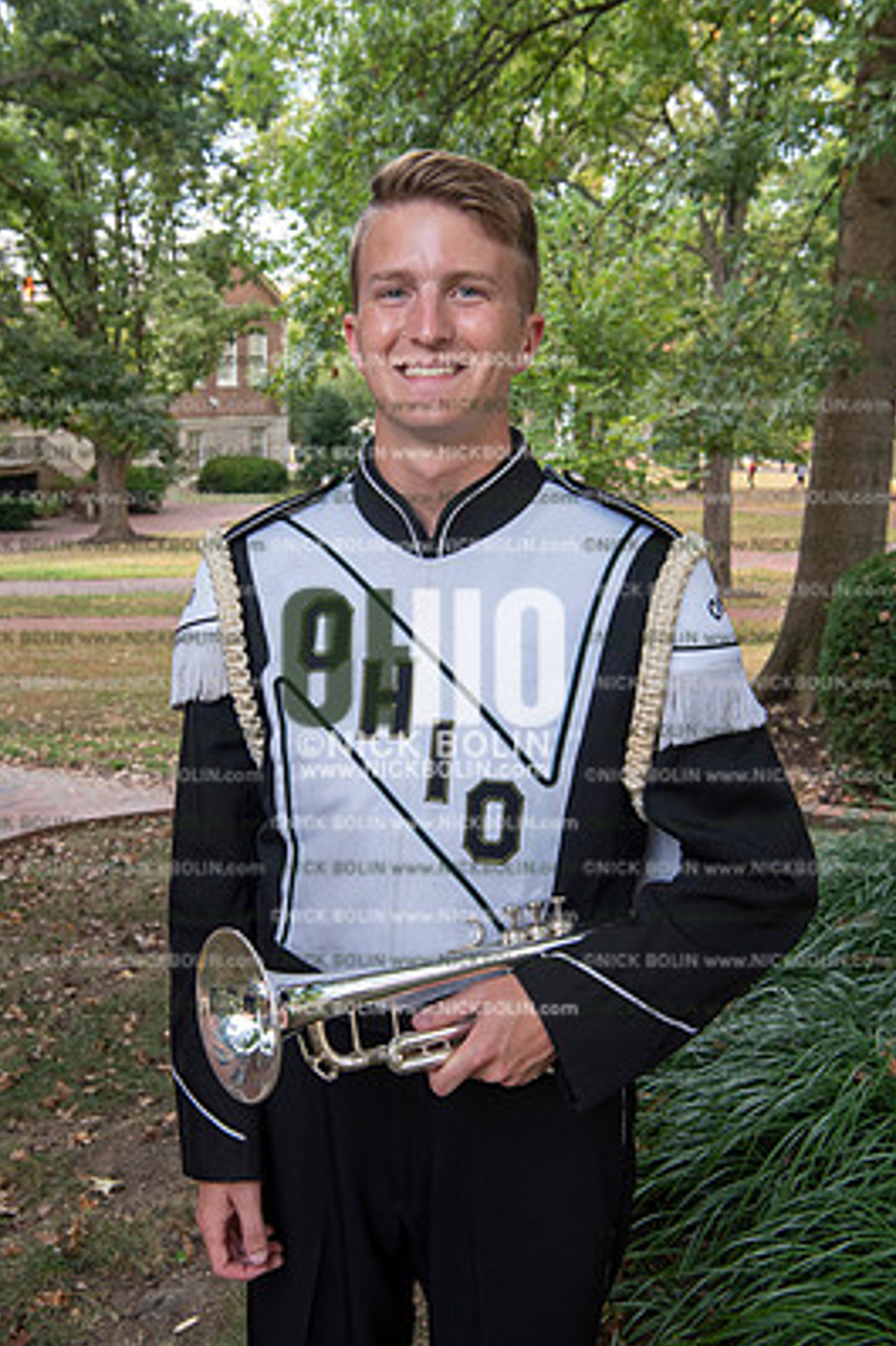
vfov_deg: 45.4
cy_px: 683
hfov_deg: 31.2
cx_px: 423
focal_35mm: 43
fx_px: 1607
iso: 500
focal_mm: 38
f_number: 8
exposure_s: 1/100
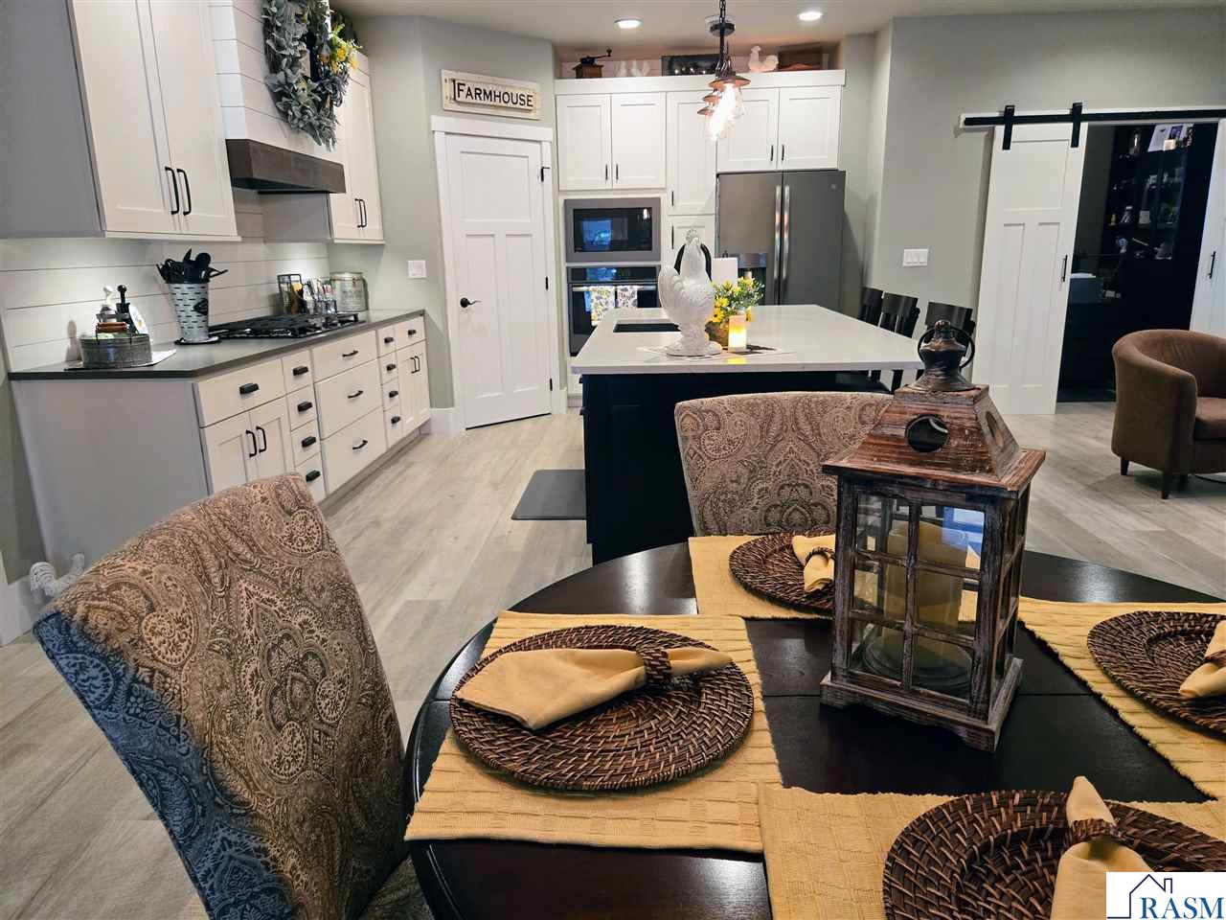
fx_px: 815
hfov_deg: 73.9
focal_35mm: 23
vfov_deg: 58.9
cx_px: 613
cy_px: 460
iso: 500
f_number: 1.8
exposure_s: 1/120
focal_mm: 5.4
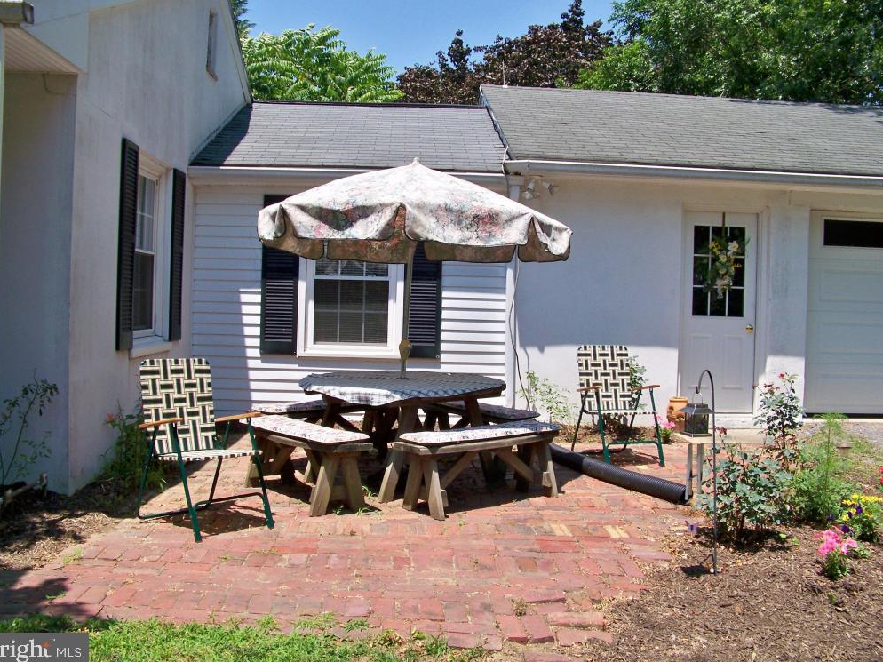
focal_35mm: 34
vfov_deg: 41.8
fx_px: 867
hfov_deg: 54.0
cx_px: 433
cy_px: 328
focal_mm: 5.85
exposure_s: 1/800
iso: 100
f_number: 4
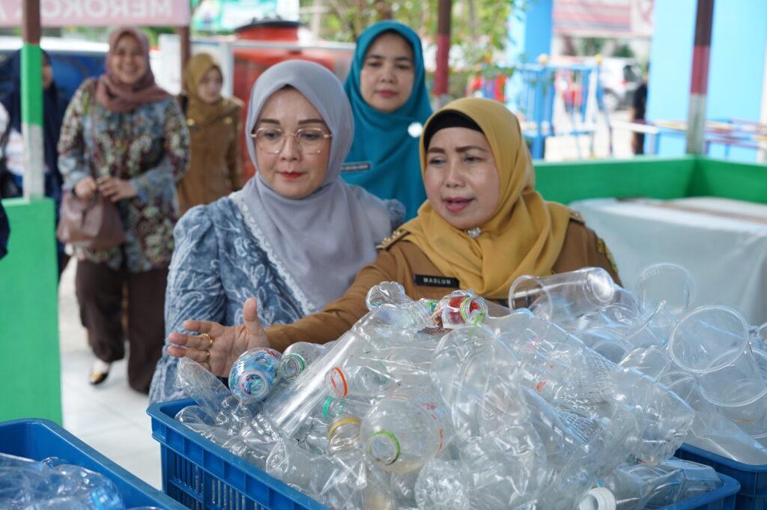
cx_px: 384
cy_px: 255
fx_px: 1064
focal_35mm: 50
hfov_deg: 39.6
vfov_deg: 26.9
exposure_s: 1/160
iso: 500
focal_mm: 50
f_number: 4.5
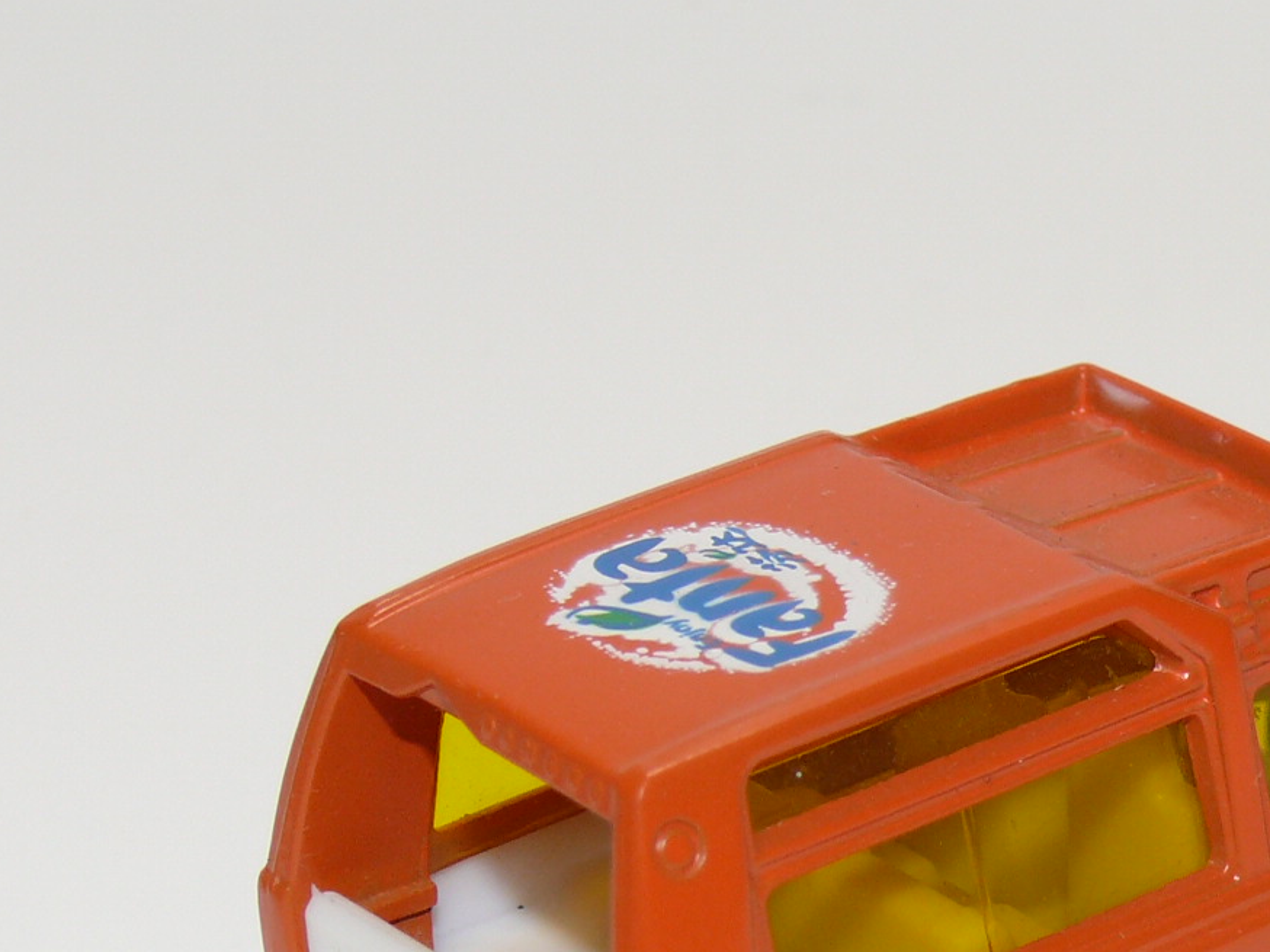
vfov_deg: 9.1
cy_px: 708
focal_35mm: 163
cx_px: 1132
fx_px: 5979
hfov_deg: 12.0
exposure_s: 1/30
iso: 100
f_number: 4
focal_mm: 12.5
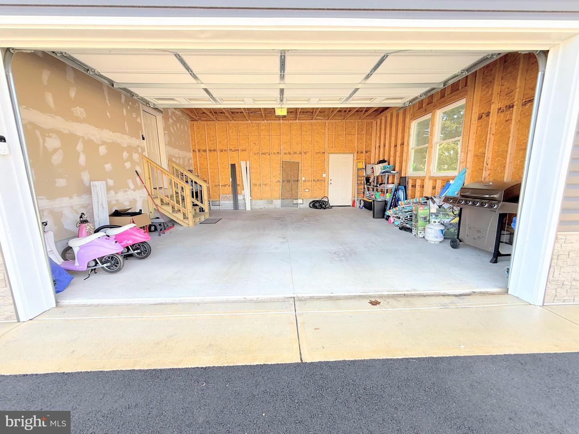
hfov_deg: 102.1
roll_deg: +0.7
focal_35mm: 14
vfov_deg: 85.7
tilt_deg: -9.6
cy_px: 217
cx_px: 290
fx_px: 234
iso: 40
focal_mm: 2.22
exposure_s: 1/101
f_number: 2.2
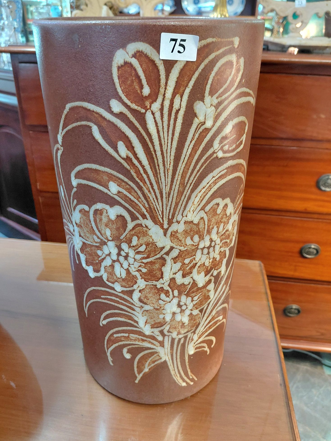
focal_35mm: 26
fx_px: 332
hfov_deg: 53.0
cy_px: 215
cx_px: 162
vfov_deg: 67.3
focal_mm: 4.69
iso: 400
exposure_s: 1/33.4
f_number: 1.8
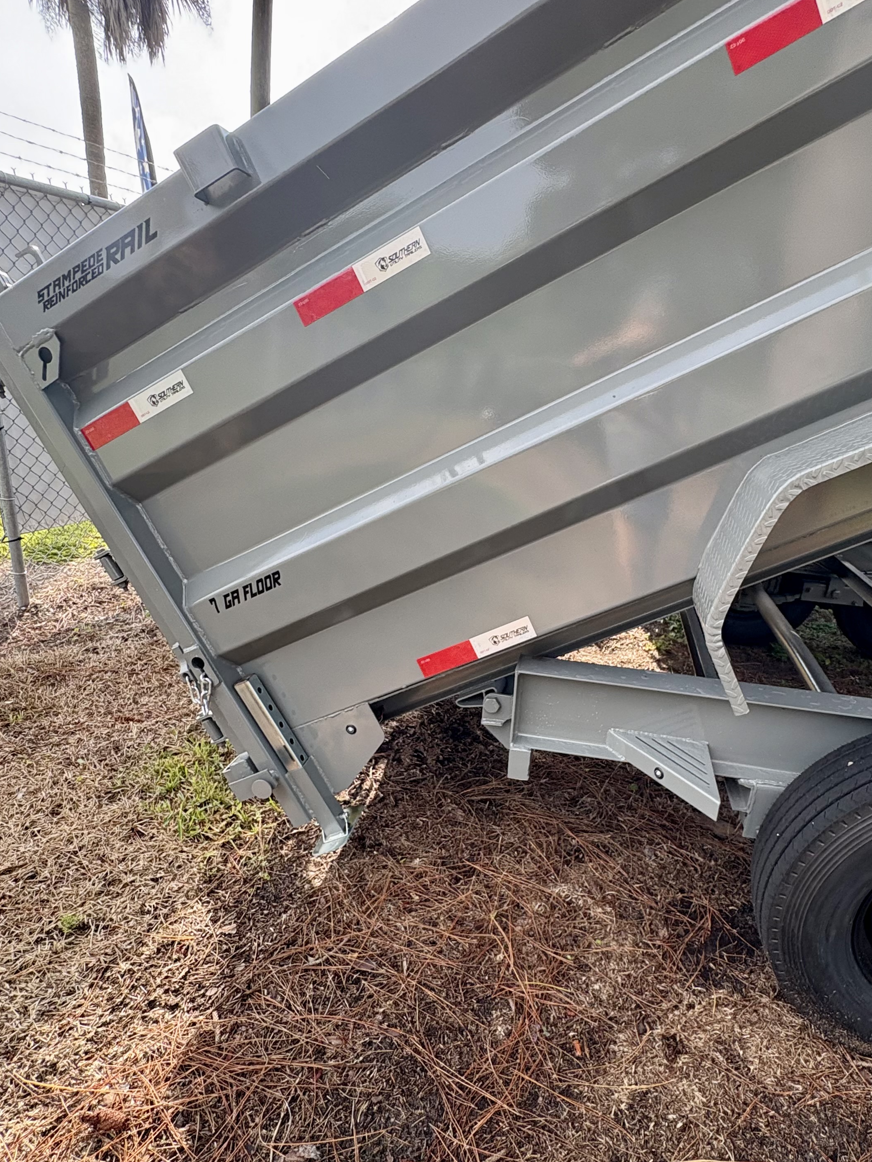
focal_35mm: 20
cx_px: 512
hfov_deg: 65.5
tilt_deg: -17.3
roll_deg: -5.0
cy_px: 607
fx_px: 672
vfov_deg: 81.7
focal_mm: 2.22
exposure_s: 1/230
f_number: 2.2
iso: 40
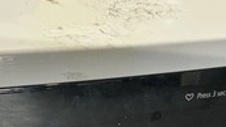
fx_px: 426
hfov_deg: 29.7
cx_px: 102
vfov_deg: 16.0
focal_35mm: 71
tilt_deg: -48.4
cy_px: 172
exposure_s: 1/68
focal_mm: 3
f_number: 1.8
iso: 64
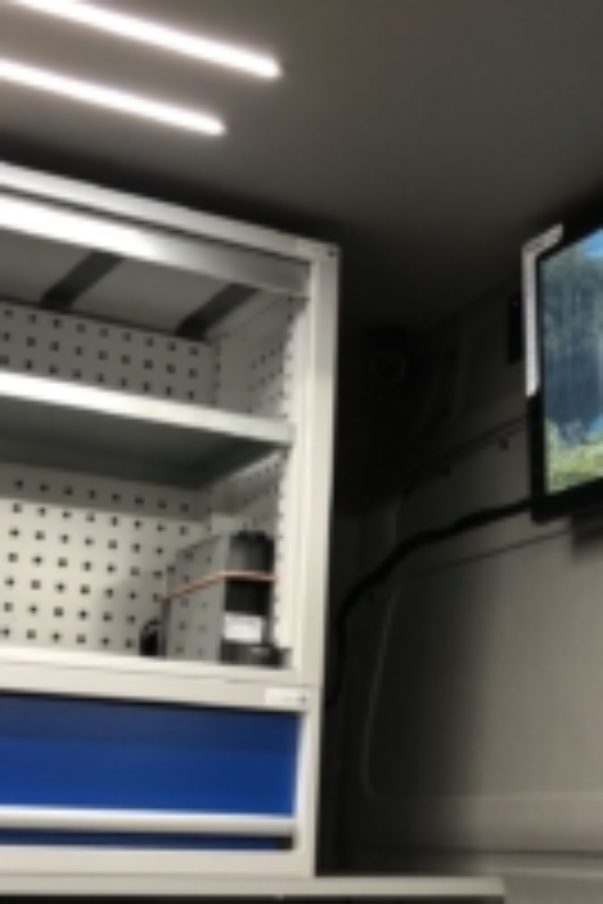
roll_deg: -0.6
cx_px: 410
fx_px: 1457
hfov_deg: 23.3
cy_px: 535
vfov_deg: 34.4
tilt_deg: +12.3
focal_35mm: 58
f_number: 1.8
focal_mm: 4
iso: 40
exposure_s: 1/17
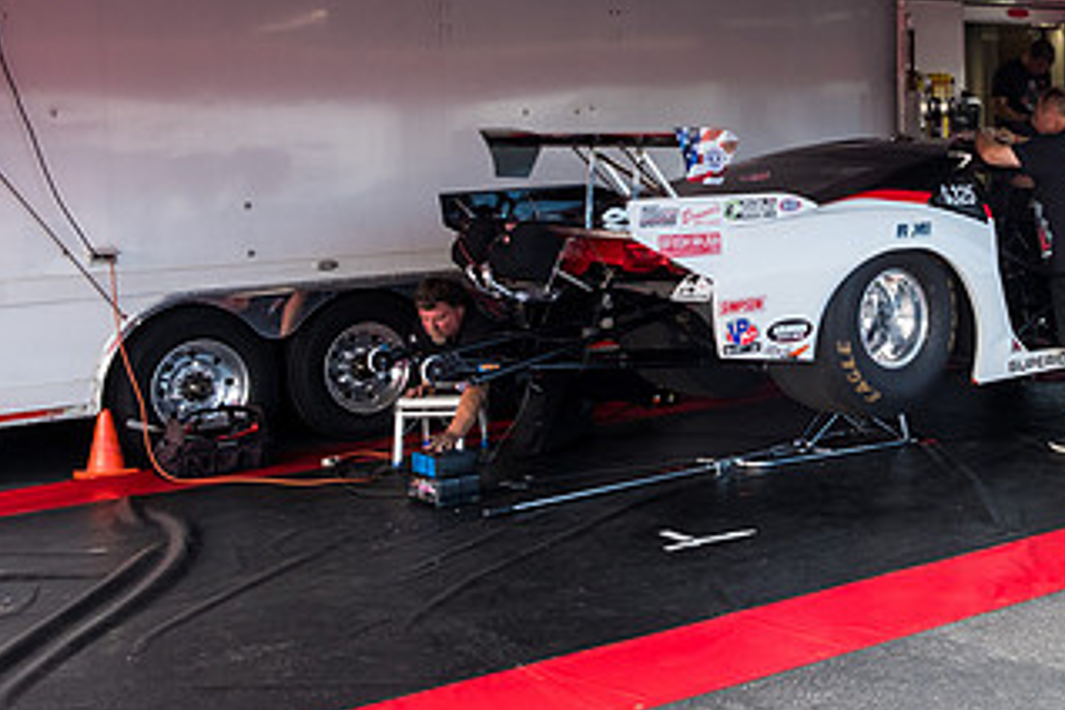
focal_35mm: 51
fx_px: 1509
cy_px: 243
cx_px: 854
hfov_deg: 37.5
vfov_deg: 26.3
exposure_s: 1/80
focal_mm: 18.8
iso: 400
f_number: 9
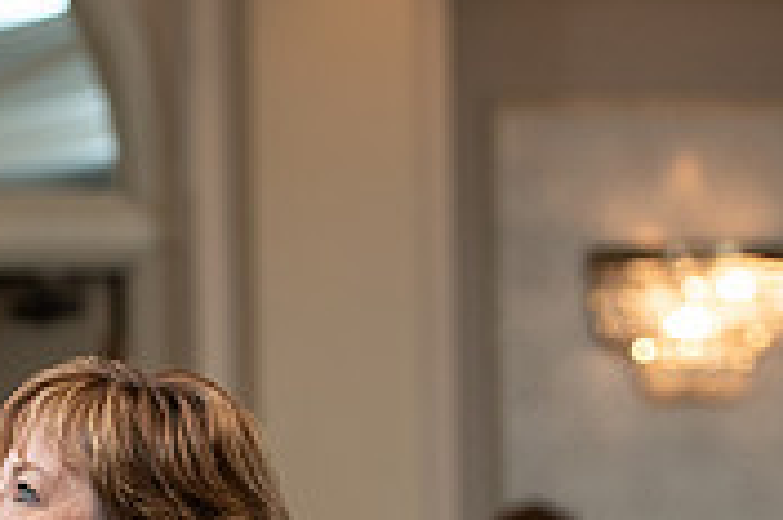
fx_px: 6171
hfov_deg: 7.2
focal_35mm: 284
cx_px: -236
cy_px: 744
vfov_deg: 4.8
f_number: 4
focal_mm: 86
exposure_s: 1/200
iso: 1600
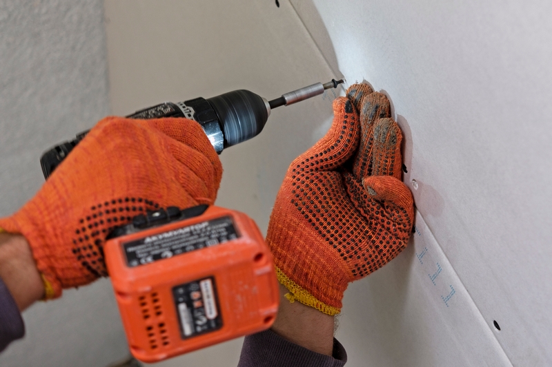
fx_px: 628
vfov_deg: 32.6
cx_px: 276
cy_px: 184
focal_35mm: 41
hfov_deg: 47.4
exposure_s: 1/20
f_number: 3.2
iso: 200
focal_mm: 27
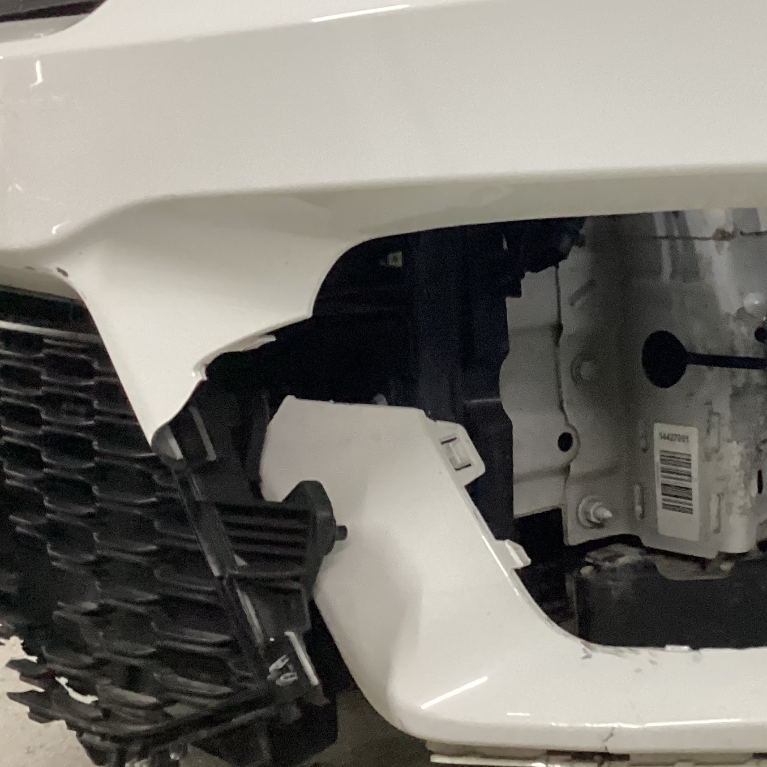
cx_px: 650
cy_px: 282
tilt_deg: -6.9
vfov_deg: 26.0
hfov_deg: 25.5
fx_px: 1655
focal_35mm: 66
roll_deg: +1.9
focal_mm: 3.3
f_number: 2.4
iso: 320
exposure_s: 1/60
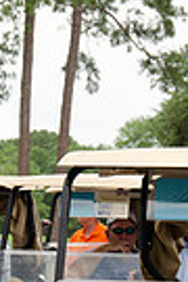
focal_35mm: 329
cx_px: 240
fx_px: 2577
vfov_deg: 6.2
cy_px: 322
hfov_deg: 4.2
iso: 400
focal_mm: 66
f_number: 7.1
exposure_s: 1/500
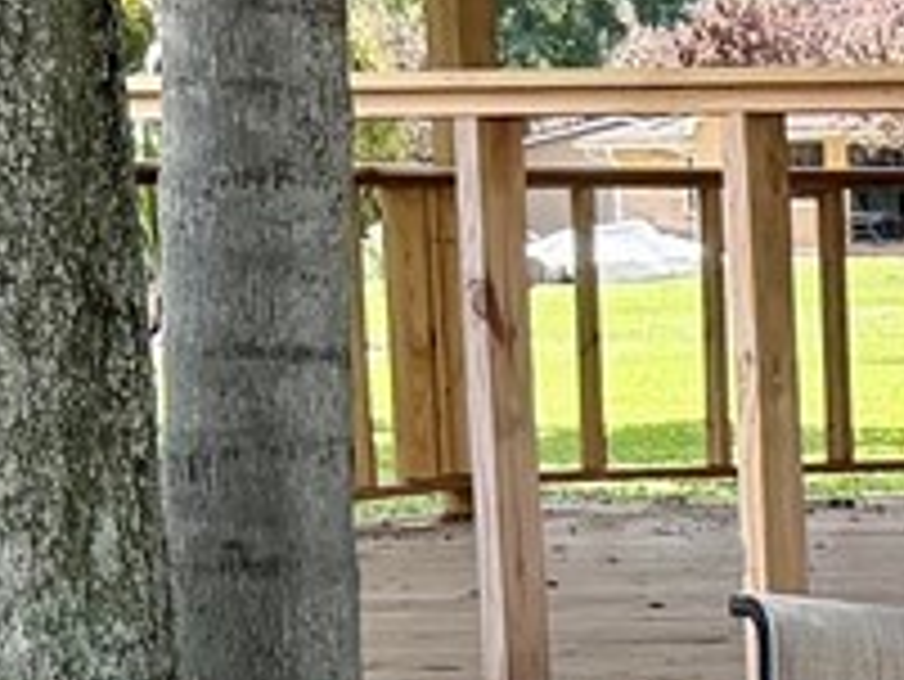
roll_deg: +1.0
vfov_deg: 7.7
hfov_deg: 9.1
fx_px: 4991
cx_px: 2321
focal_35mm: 191
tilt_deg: -7.9
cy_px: 712
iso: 100
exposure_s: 1/728
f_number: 1.78
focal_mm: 6.76
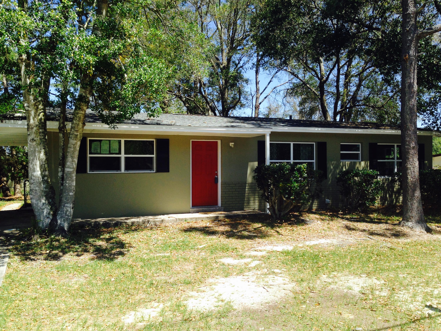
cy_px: 166
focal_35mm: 33
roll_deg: +0.0
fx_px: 420
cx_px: 220
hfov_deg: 55.4
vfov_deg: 42.9
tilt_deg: +2.2
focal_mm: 4.12
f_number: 2.4
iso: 50
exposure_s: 1/723
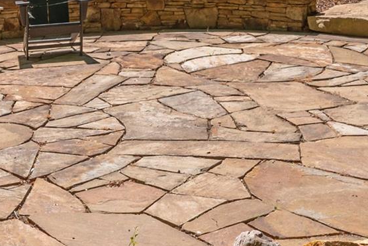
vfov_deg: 18.5
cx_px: 156
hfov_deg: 28.8
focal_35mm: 70
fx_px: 716
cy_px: -48
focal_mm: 19
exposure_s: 1/2500
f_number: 8
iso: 320
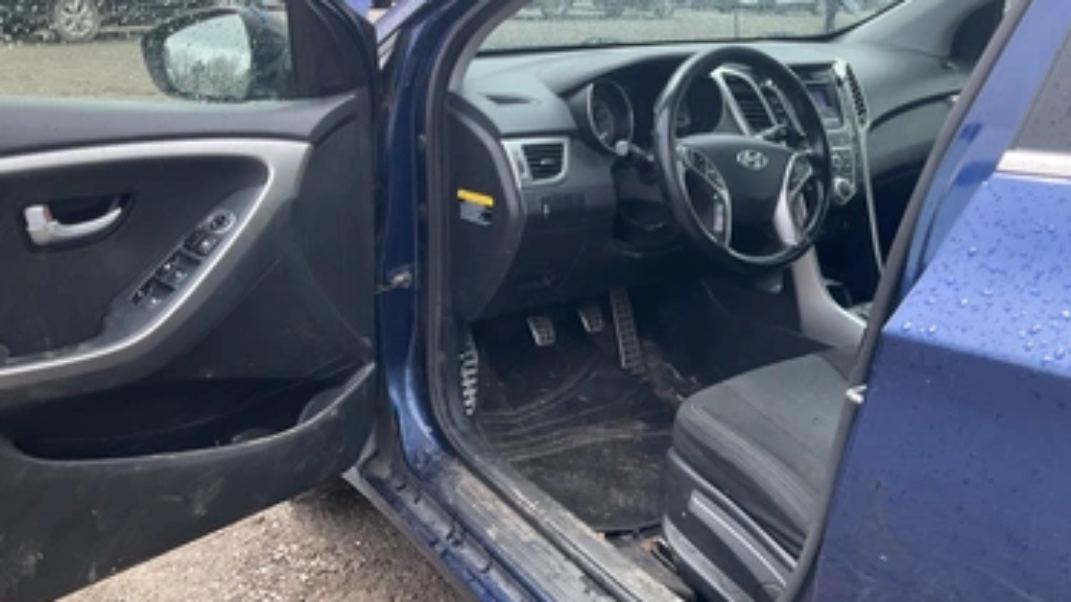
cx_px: 544
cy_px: 245
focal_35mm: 34
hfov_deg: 58.0
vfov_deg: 34.5
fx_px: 965
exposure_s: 1/412
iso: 25
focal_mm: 3
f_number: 1.8
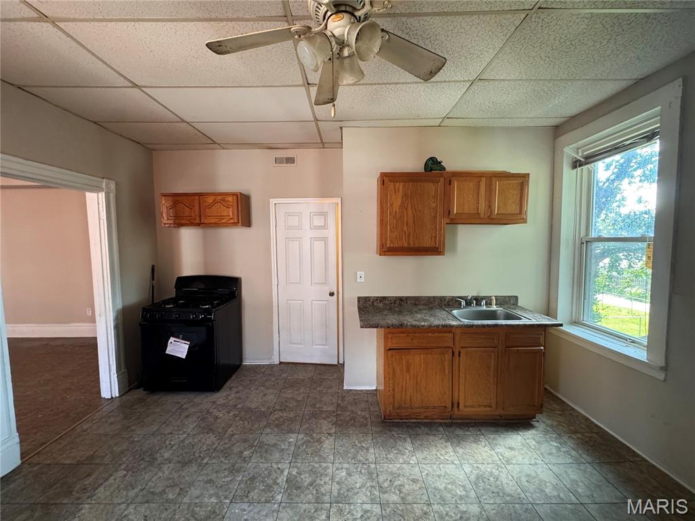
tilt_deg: -5.0
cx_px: 348
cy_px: 260
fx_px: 281
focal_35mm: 14
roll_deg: +0.0
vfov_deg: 85.7
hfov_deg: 102.1
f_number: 2.2
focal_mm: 2.22
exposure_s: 1/69
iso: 320
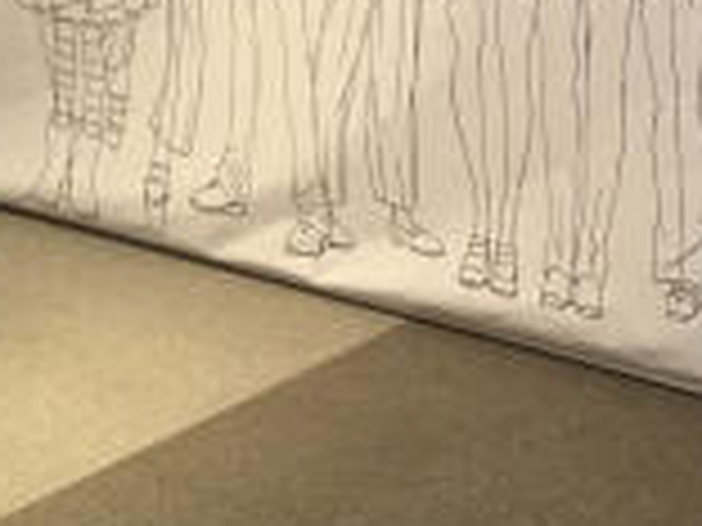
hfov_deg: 20.2
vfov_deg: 15.0
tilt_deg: -7.9
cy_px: -99
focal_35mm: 95
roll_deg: -0.5
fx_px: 1927
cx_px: 657
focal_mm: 4.15
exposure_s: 1/10
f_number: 2.2
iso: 100
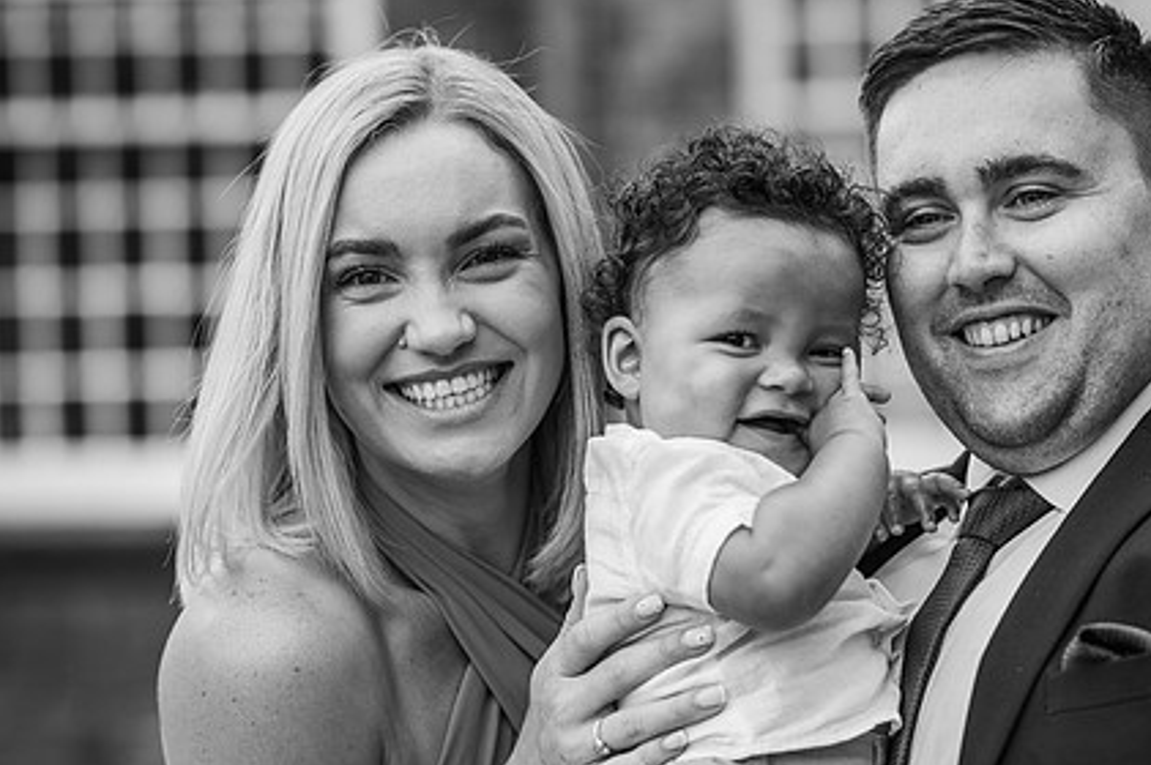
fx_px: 3738
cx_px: 744
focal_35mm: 117
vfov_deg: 11.7
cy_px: 423
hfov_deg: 17.5
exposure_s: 1/800
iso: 100
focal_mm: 85
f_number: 2.2
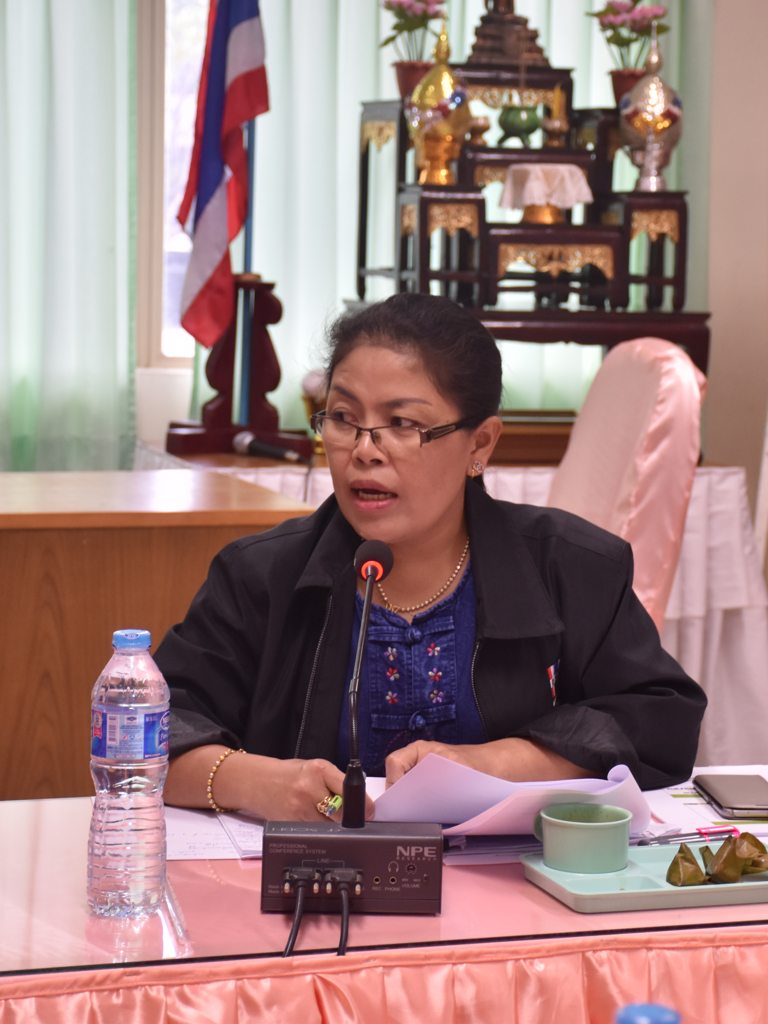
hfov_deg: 16.2
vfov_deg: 21.5
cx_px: 466
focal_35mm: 91
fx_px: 2692
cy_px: 512
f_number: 4.5
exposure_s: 1/60
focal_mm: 42
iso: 500
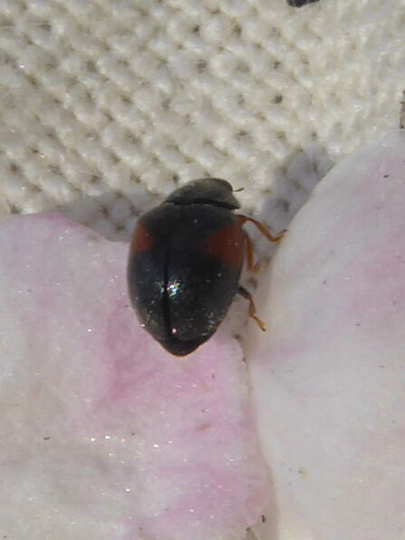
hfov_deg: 29.1
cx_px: 202
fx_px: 780
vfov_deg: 38.2
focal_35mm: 50
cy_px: 270
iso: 80
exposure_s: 1/160
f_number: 8
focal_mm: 9
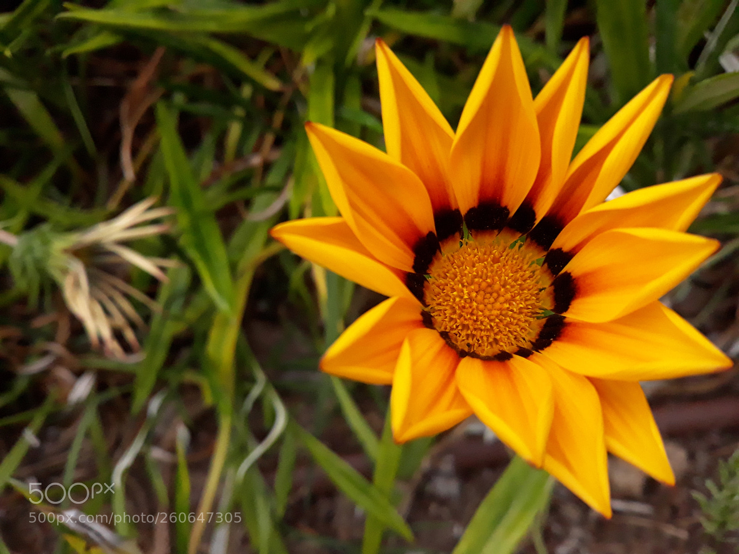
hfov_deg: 65.3
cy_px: 277
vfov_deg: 51.4
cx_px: 370
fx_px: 576
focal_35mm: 27
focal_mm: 3.71
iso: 400
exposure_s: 1/5525
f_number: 1.7
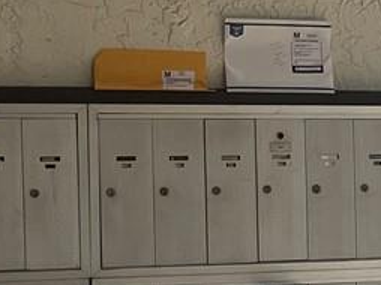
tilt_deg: -1.9
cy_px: 198
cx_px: 750
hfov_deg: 11.0
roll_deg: +0.9
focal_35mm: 164
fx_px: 1803
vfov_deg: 9.0
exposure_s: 1/3215
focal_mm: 5.1
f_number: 1.6
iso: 50
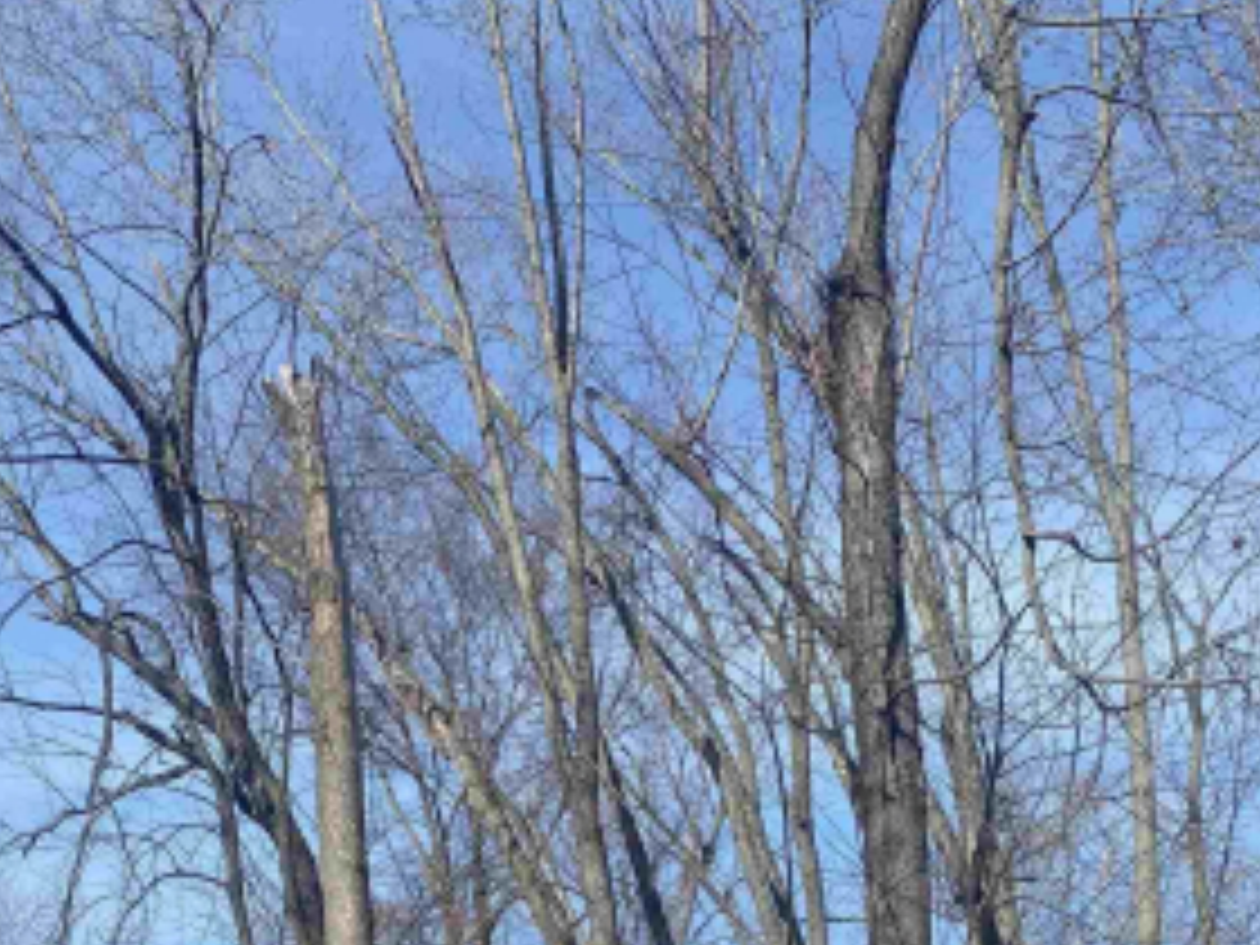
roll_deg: +0.3
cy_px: 1098
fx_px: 2257
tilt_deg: +7.1
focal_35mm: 62
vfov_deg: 22.1
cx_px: 529
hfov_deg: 31.1
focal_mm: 4.25
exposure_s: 1/2315
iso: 32
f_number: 1.8
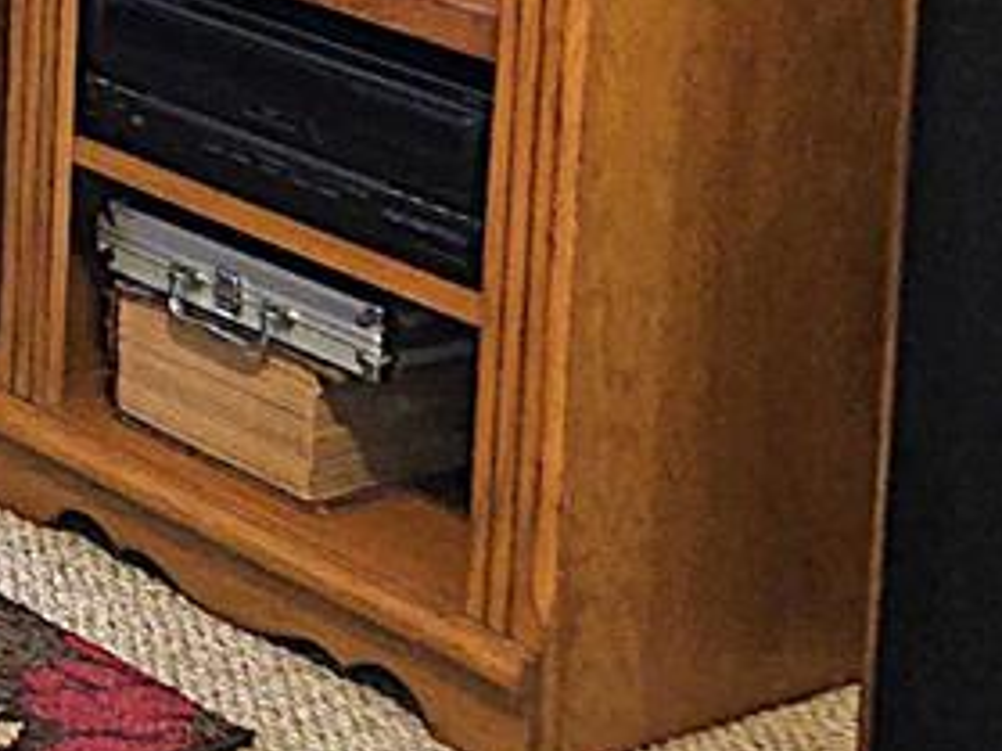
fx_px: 3819
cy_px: -665
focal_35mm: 132
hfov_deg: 12.2
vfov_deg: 10.5
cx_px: -1314
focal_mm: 5.4
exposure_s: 1/40
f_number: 1.8
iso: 100
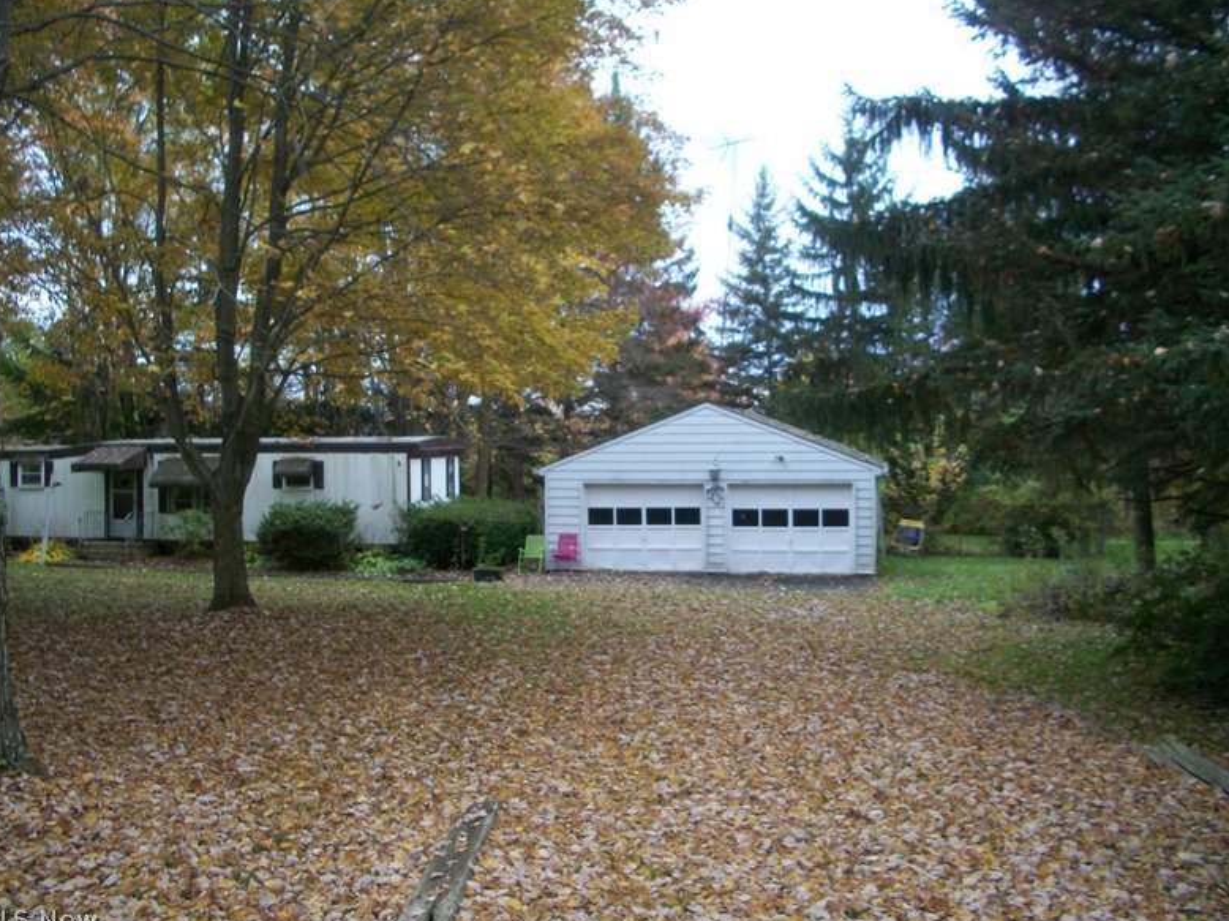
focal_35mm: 36
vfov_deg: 39.6
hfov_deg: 51.4
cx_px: 600
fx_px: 1278
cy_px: 468
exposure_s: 1/125
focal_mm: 6.3
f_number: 3.1
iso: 80
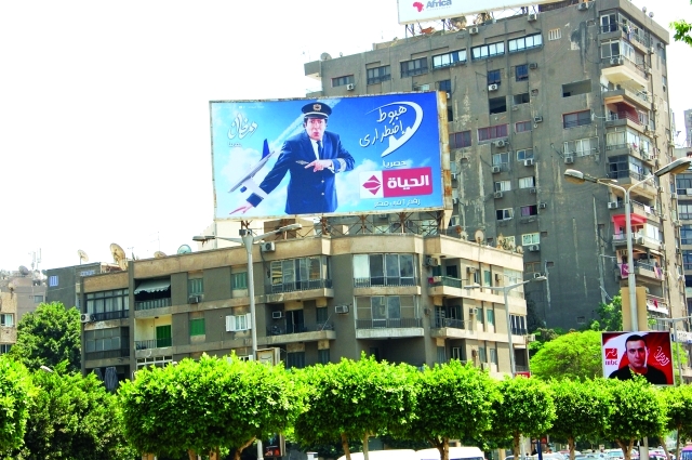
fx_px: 1382
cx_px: 346
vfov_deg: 18.9
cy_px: 230
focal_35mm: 72
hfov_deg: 28.1
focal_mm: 48
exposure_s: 1/320
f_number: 9
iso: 400
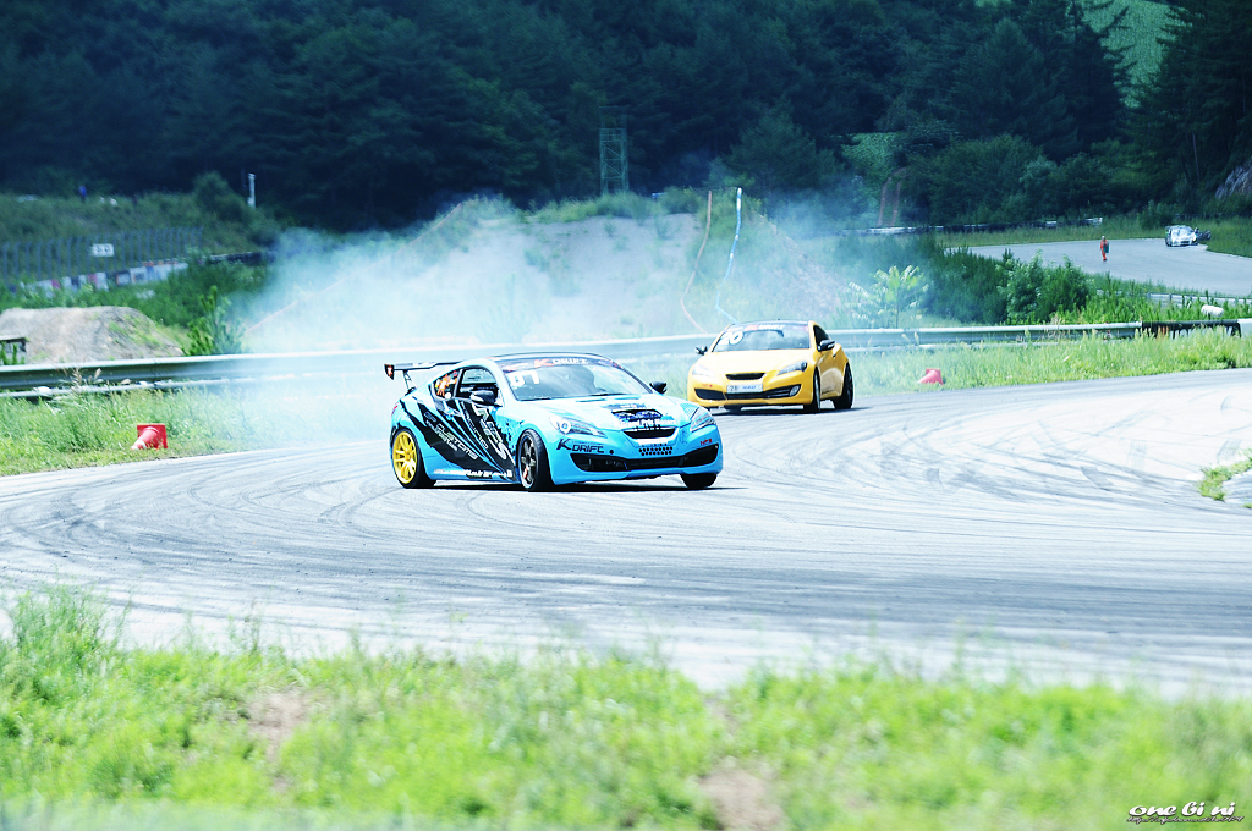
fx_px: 6773
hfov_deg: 10.6
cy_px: 416
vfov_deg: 7.0
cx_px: 626
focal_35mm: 195
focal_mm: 130
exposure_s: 1/1600
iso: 200
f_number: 2.8
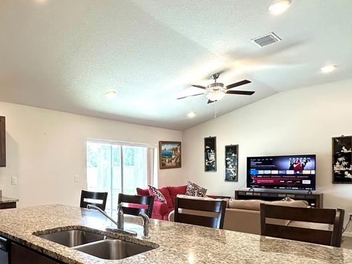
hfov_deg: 61.5
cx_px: 86
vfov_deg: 50.5
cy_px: 174
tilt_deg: -0.6
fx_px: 274
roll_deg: +0.2
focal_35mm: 27
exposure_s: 1/120
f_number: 2.2
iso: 125
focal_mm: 2.22
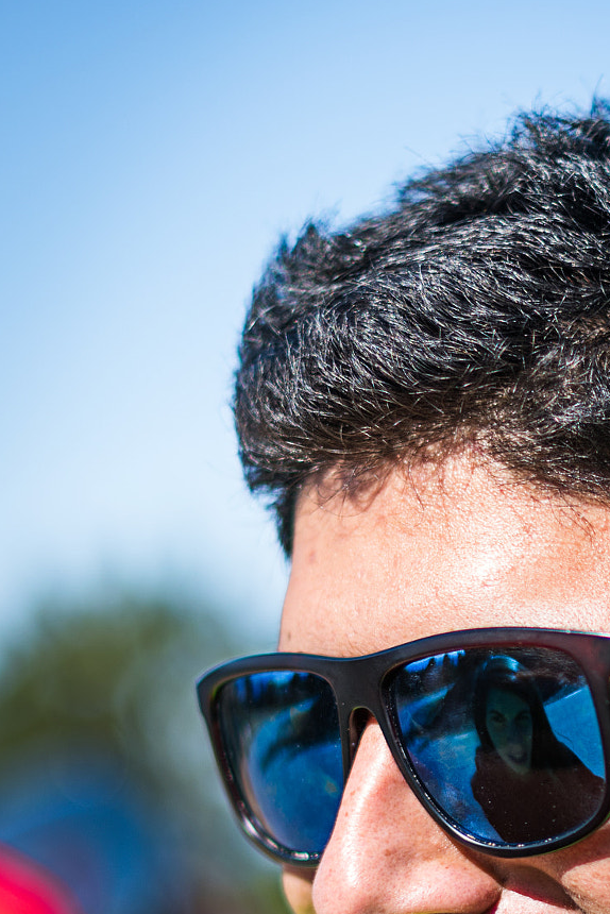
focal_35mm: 93
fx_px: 2362
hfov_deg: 14.6
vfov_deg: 21.6
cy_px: 734
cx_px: 554
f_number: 1.4
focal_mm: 50
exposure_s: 1/2000
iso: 64
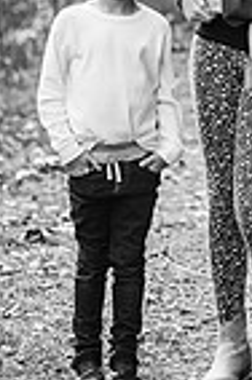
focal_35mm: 270
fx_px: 2849
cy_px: -126
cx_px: 378
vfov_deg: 7.6
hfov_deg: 5.0
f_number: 2.2
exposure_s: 1/640
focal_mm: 85
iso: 100
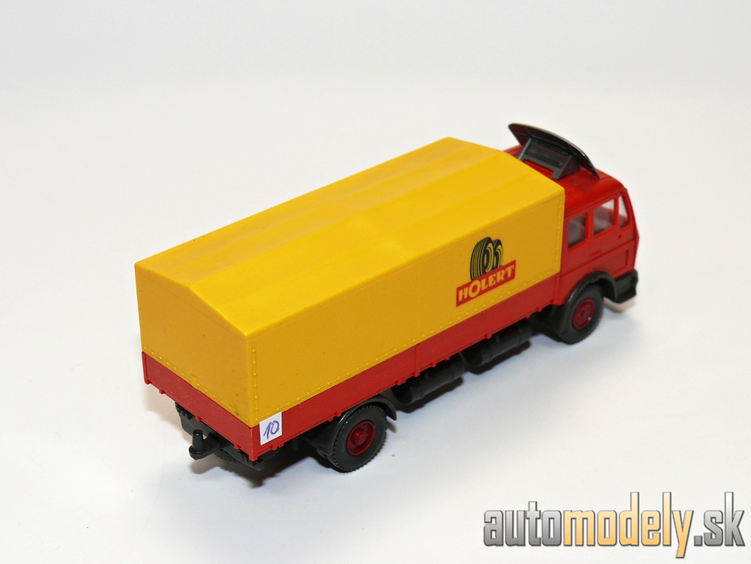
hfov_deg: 28.2
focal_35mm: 69
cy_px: 282
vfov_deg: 21.3
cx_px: 376
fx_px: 1497
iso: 100
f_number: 4
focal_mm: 11
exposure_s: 1/30
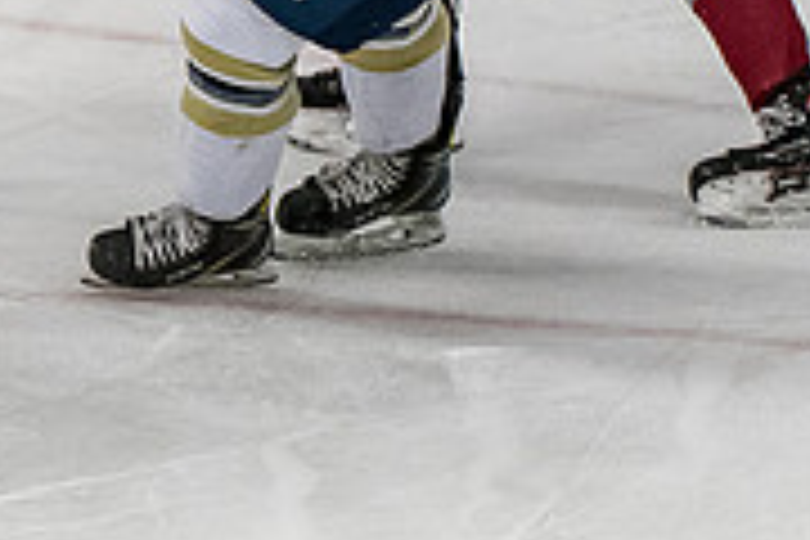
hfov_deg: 5.1
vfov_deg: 3.4
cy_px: -276
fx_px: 9112
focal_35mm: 405
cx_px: -134
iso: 2500
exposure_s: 1/800
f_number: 4
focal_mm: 70
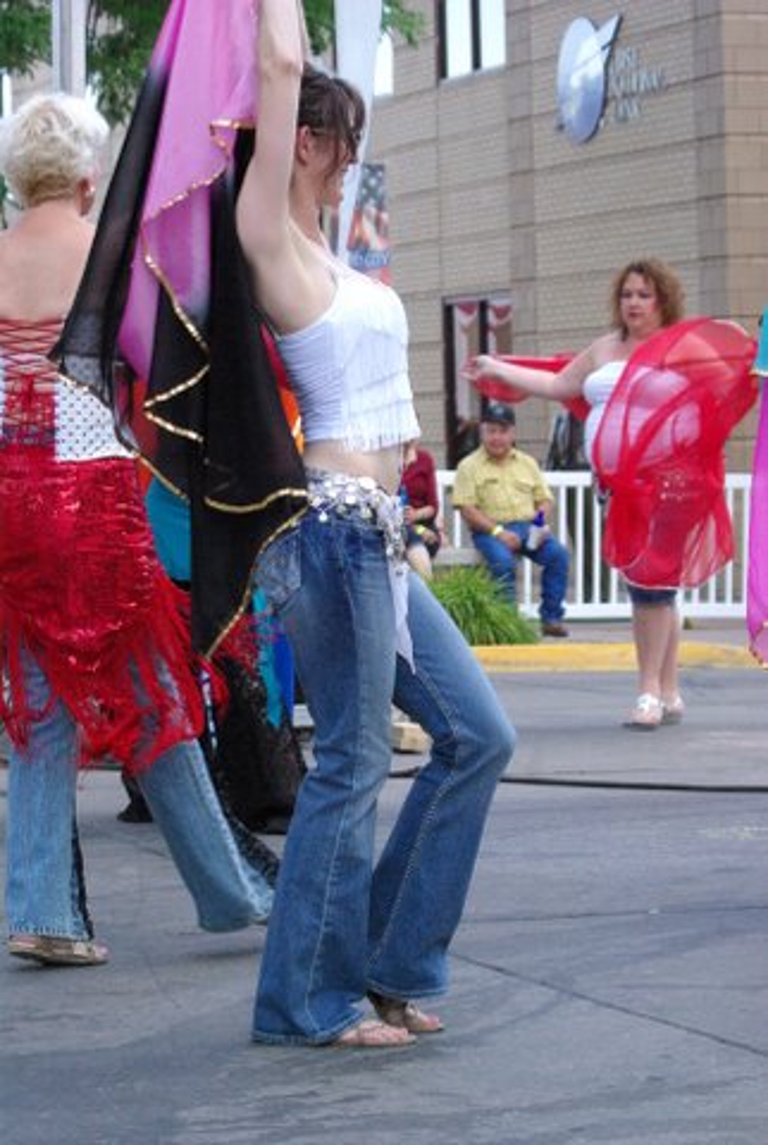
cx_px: 384
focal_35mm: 112
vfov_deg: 18.1
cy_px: 572
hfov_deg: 12.2
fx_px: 3584
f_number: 8
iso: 1600
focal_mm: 75
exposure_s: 1/180
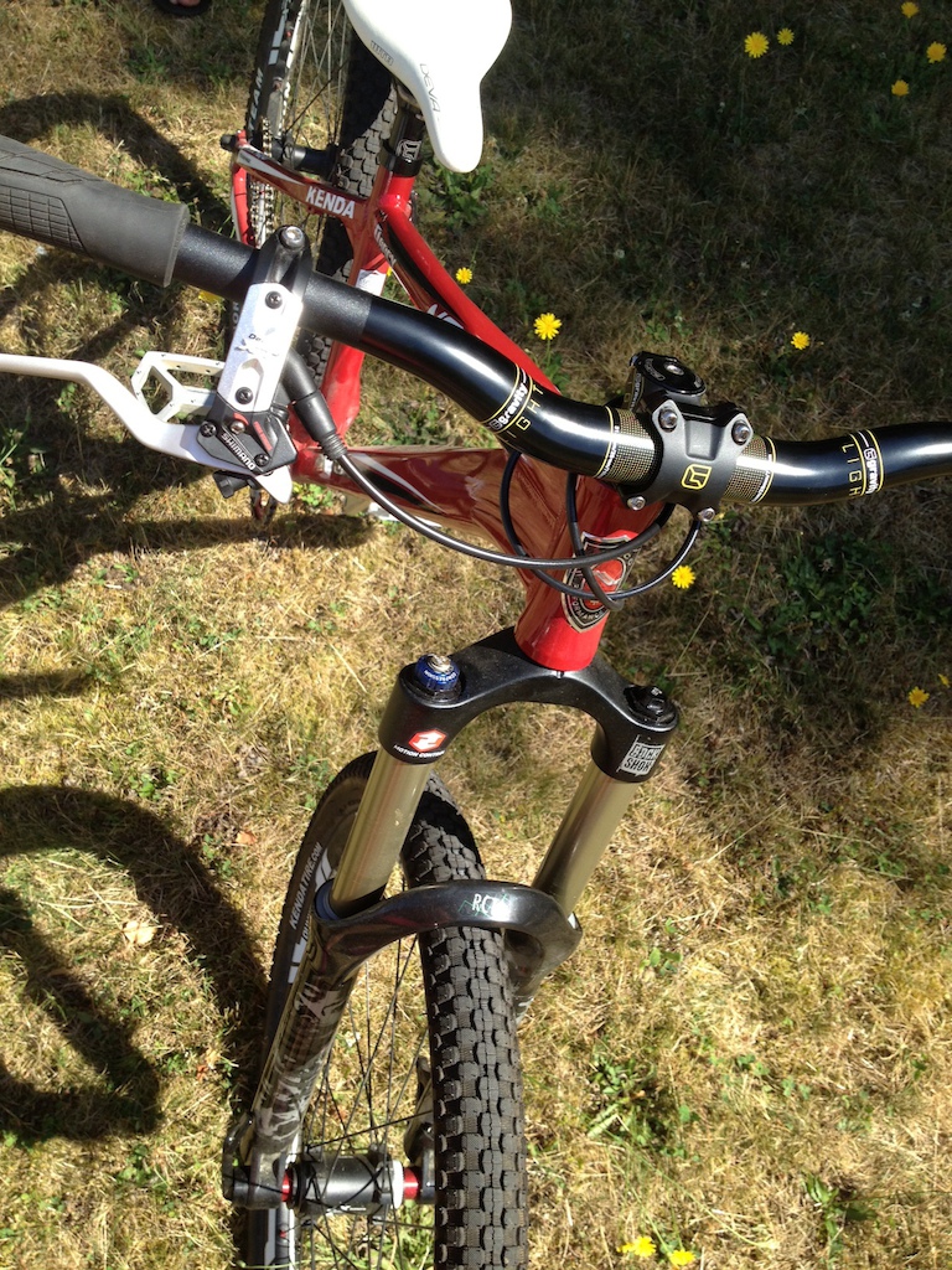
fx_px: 1283
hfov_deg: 40.7
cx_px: 476
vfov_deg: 52.6
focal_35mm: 35
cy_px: 635
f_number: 2.4
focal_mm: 4.28
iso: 50
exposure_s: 1/642
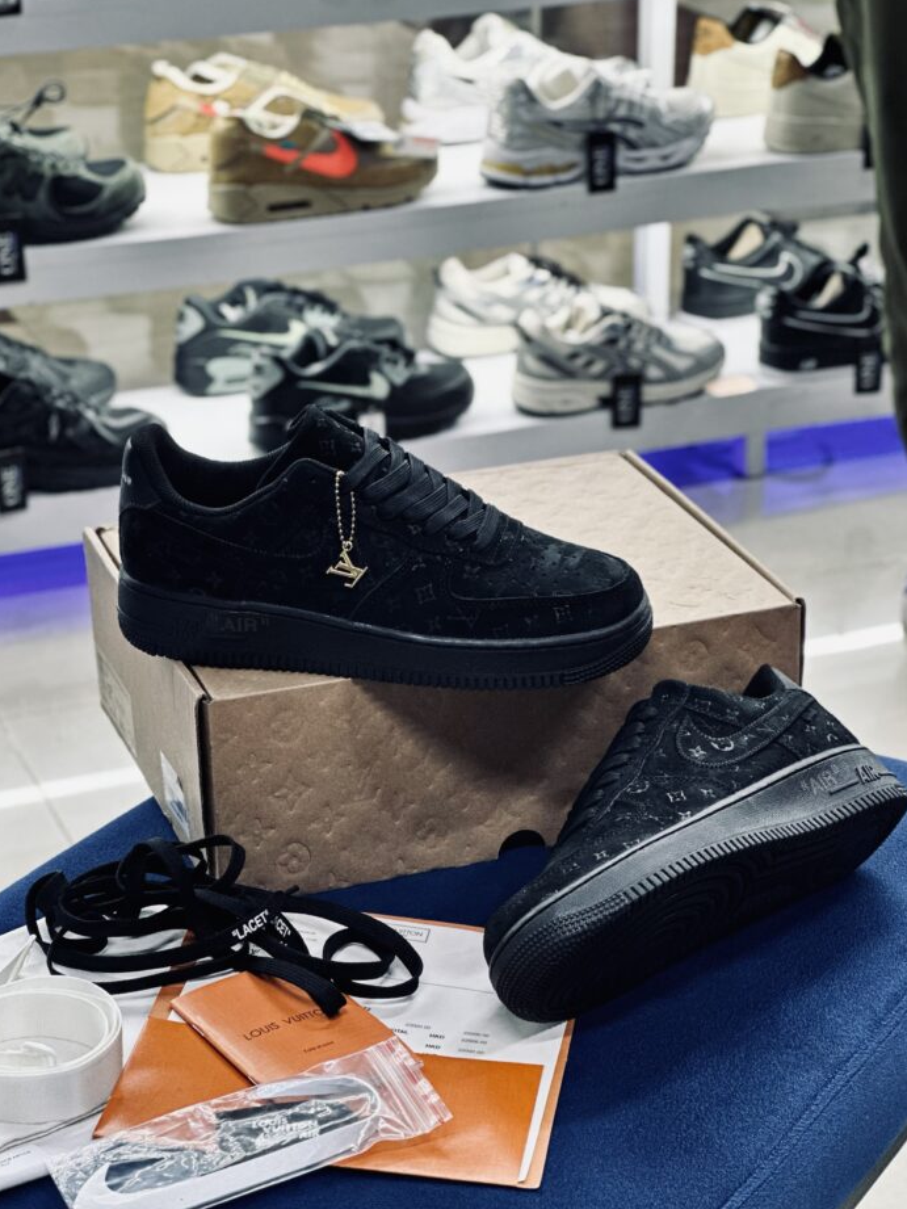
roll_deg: -0.3
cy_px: 603
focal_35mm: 78
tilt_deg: -22.6
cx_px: 453
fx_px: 2724
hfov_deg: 18.9
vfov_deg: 25.0
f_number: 2.8
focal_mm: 9
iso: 250
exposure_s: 1/100
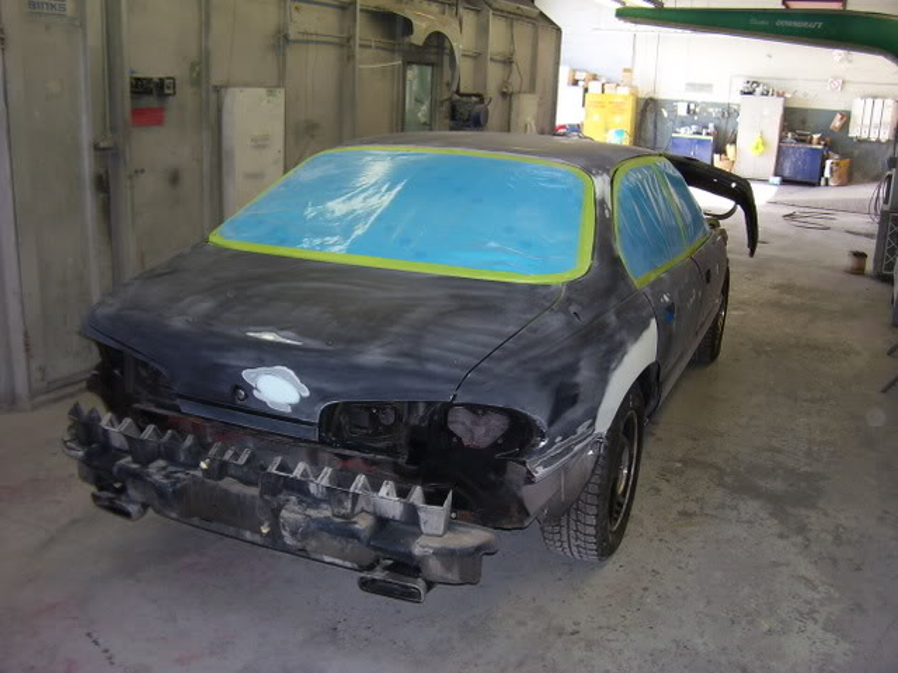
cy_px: 336
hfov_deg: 54.0
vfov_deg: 41.8
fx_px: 882
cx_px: 449
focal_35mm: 34
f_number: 2.7
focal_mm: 5.6
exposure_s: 1/60
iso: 80
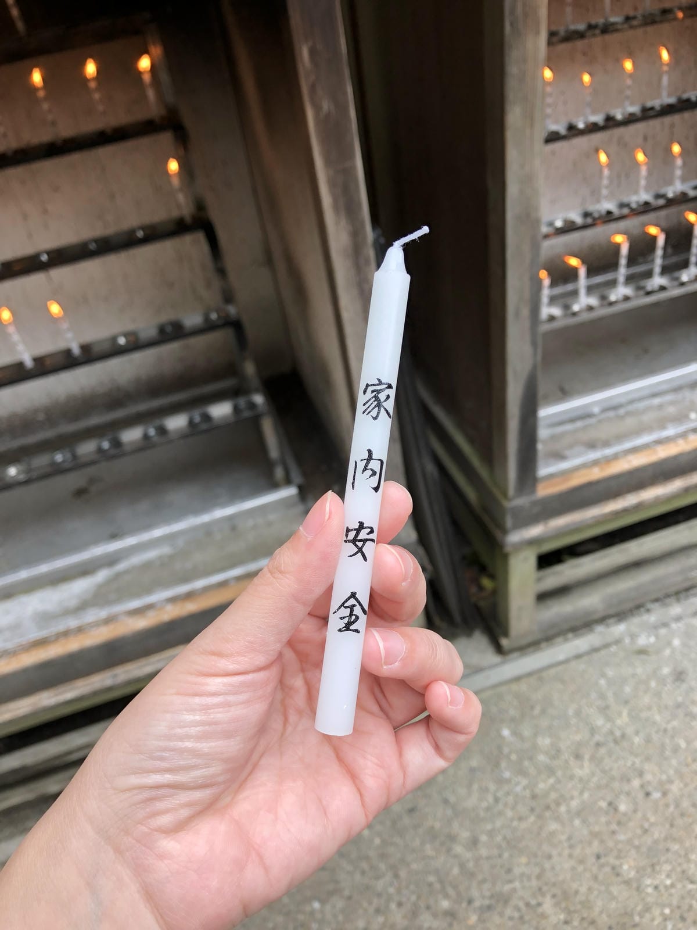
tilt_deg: -37.1
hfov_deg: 48.2
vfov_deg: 61.7
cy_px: 465
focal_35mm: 29
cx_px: 348
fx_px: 779
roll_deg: +9.4
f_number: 1.8
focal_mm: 3.99
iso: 32
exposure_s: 1/120
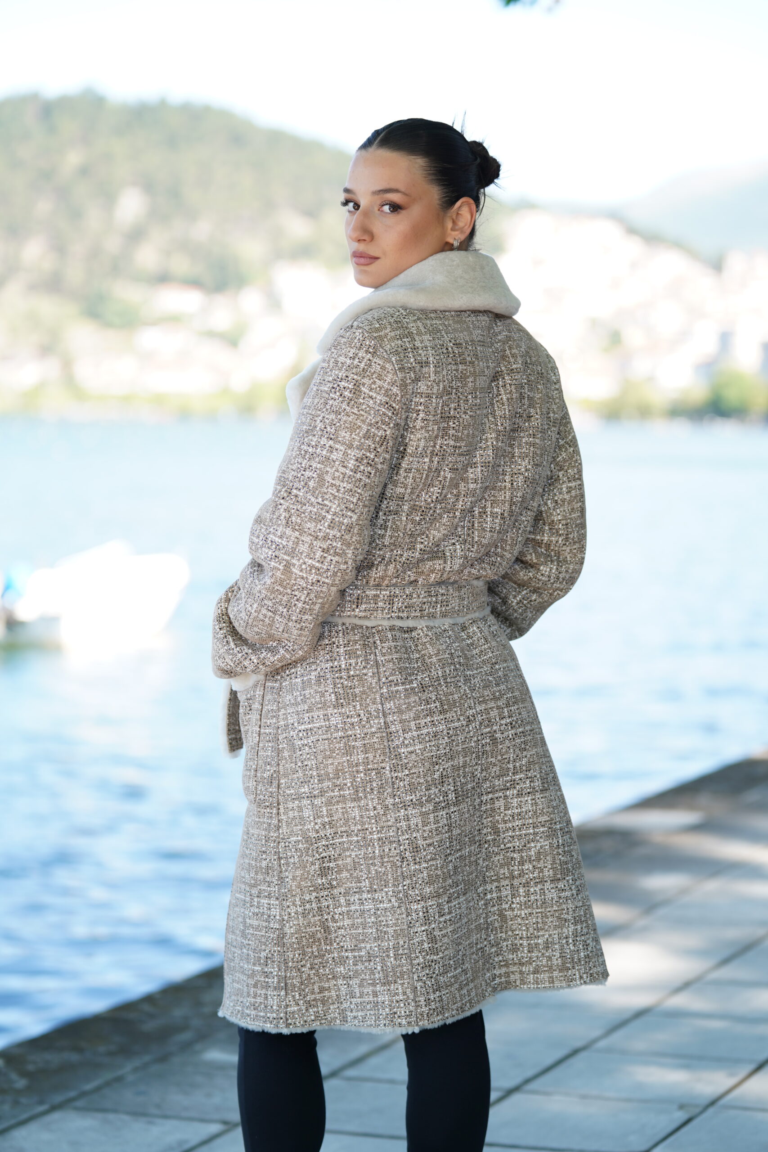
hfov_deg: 17.1
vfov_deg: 25.4
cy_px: 576
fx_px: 2559
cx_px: 384
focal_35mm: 80
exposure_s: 1/250
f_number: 2.8
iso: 125
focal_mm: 80
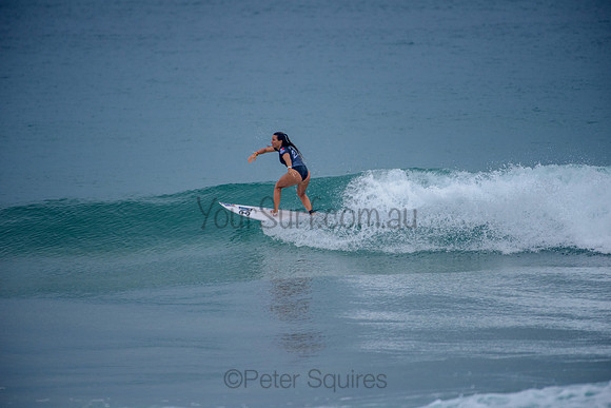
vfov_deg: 2.9
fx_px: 8150
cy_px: 204
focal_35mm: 480
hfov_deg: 4.3
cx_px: 306
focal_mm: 480
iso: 360
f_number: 5.6
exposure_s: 1/2000
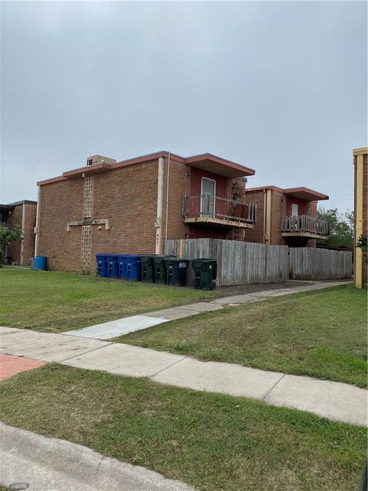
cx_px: 184
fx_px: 369
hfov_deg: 53.0
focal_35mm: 26
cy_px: 246
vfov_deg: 67.3
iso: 32
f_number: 1.8
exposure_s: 1/4831
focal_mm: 4.25
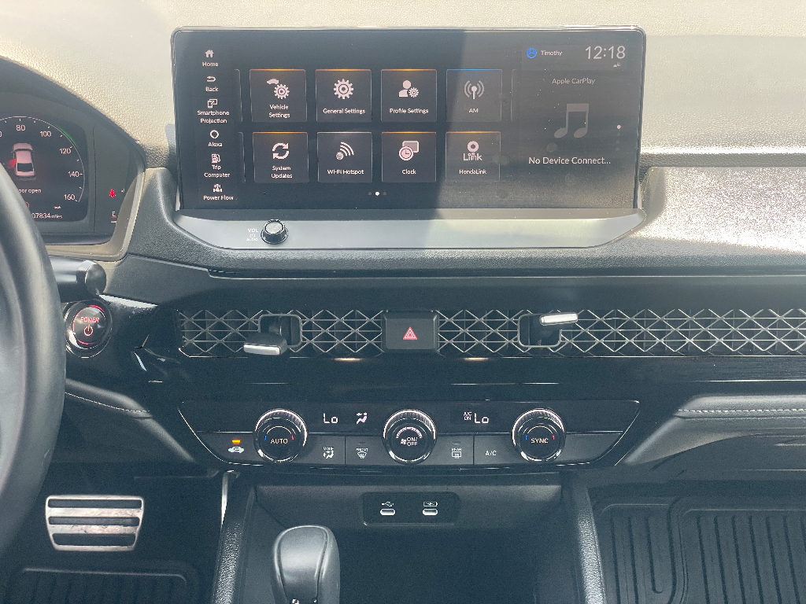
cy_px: 302
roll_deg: +0.0
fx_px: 1211
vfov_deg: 28.0
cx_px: 403
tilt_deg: -24.1
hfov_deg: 36.8
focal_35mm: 52
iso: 100
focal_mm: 6
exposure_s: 1/122
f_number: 2
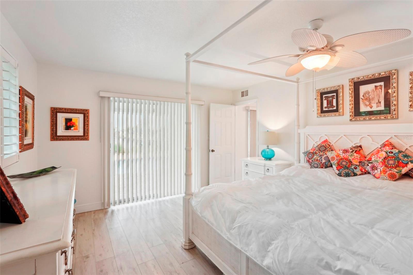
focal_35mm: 16
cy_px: 138
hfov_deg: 96.7
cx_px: 206
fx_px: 184
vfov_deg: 73.7
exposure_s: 1/10
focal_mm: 16
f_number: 8
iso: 400
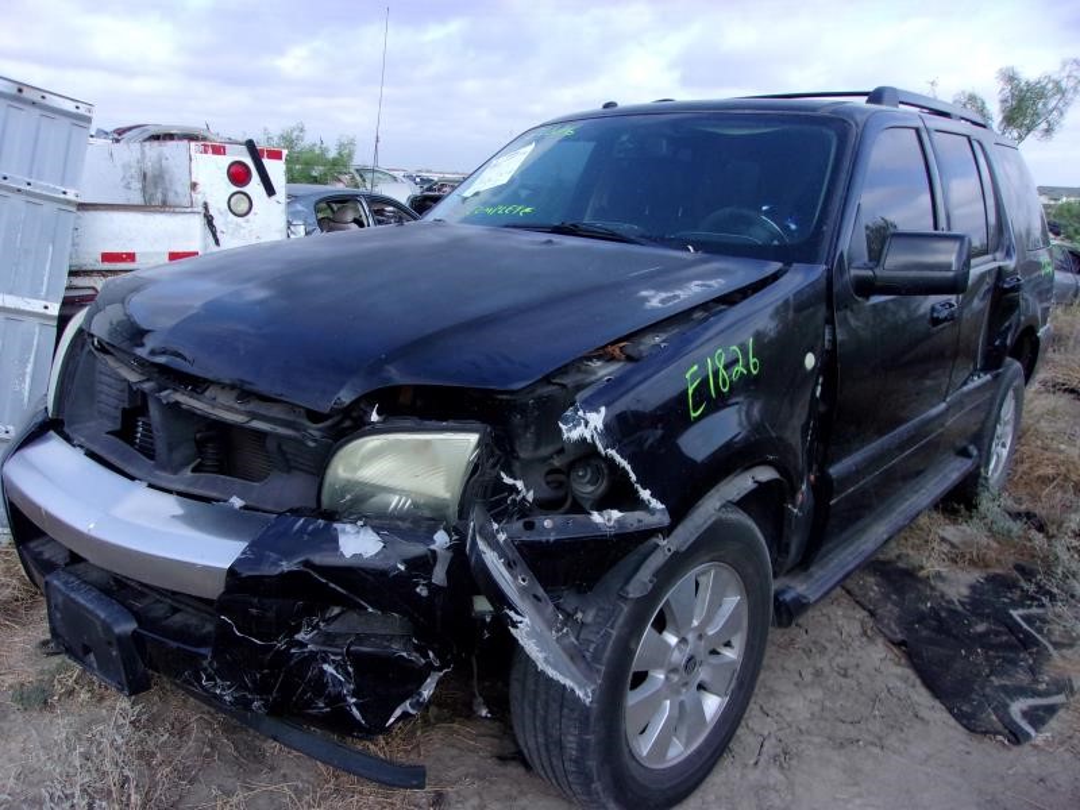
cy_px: 405
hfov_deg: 65.3
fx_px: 842
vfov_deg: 51.4
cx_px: 540
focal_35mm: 27
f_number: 10.4
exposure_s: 1/100
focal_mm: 4.9
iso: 200
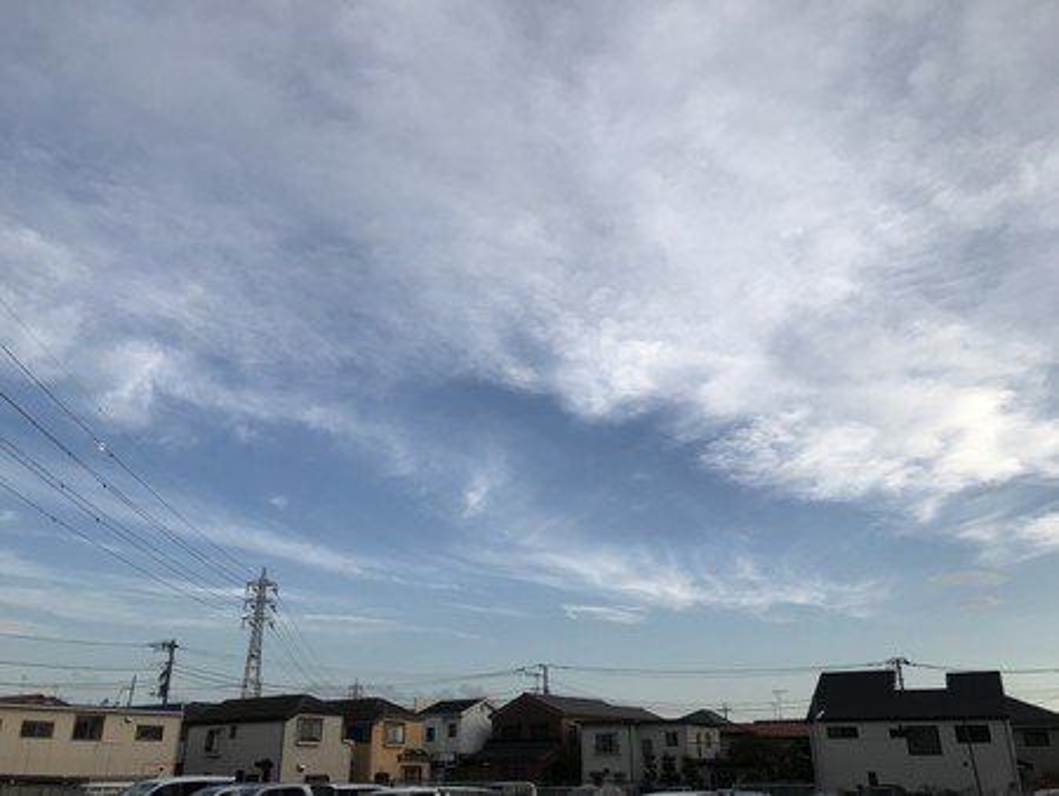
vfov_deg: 49.8
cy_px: 398
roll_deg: -0.8
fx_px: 857
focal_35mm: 28
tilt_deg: +24.0
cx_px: 530
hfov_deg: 63.4
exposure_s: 1/1546
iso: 20
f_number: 1.8
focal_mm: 3.99
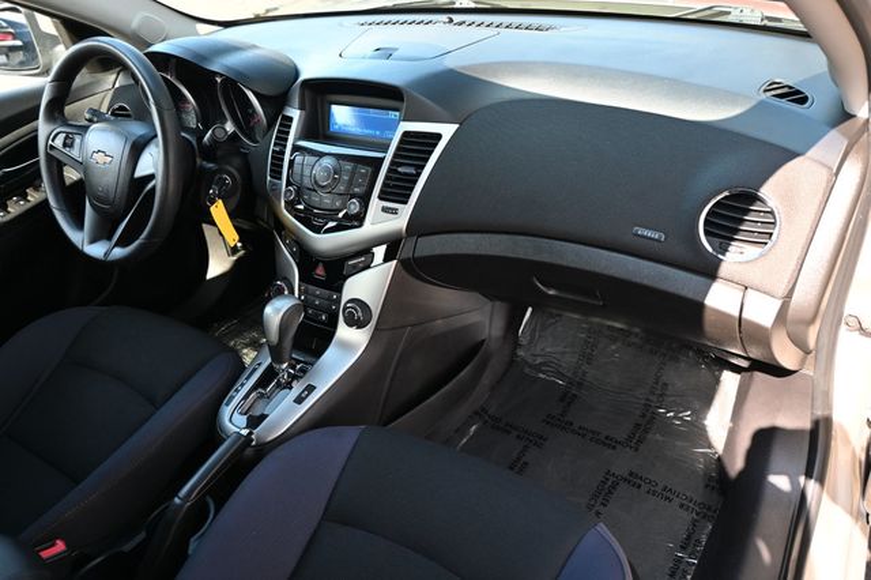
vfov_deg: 47.9
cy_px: 290
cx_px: 436
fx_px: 653
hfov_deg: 67.4
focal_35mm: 27
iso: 400
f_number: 3.5
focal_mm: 18
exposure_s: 1/125
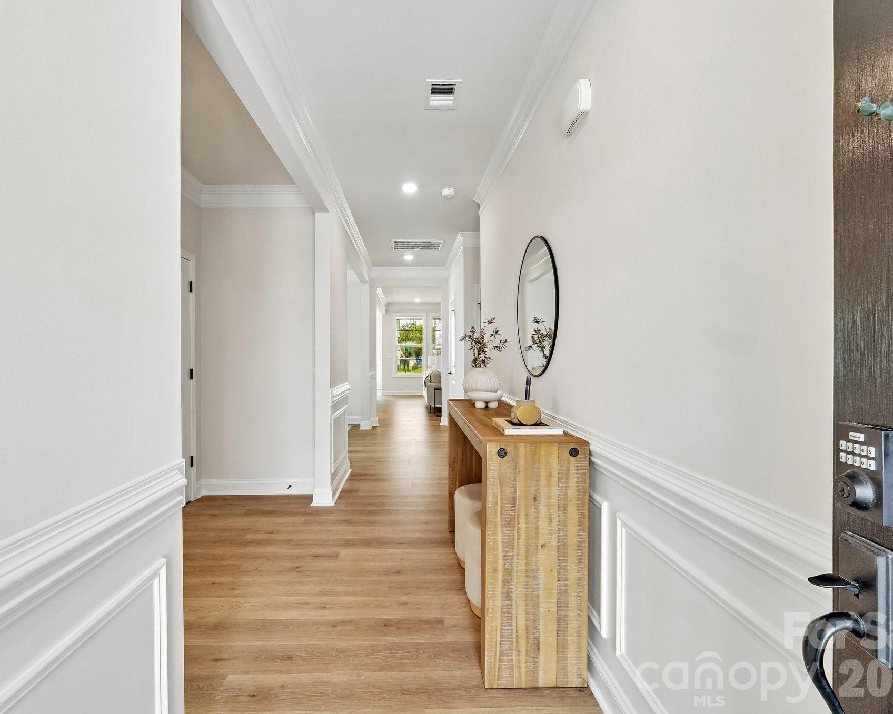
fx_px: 449
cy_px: 356
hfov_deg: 89.5
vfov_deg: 77.0
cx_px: 413
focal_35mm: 17
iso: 400
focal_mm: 10
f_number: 8
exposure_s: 1/15
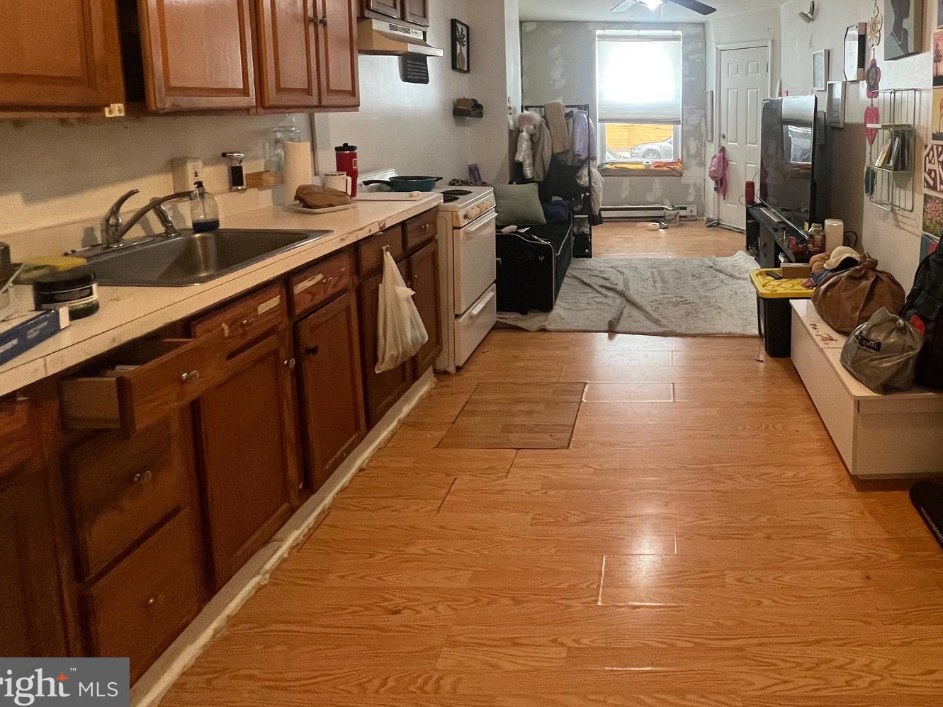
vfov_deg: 62.0
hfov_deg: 77.2
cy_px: 171
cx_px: 678
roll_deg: +0.5
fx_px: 545
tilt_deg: -6.9
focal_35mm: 20
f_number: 1.8
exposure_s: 1/60
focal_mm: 1.57
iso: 320
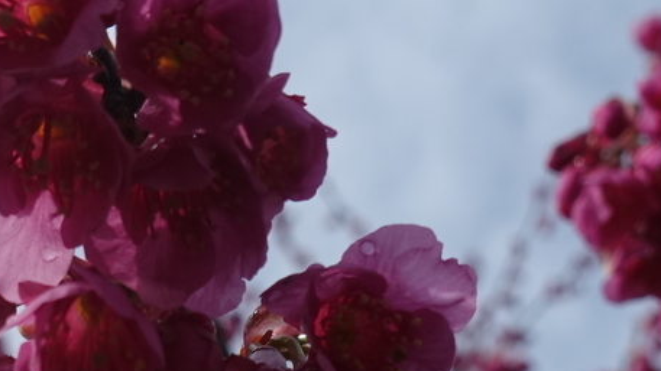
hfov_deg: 24.0
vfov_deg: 12.7
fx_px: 1542
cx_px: 192
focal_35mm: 88
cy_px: 642
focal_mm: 8.8
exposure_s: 1/200
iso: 125
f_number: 4
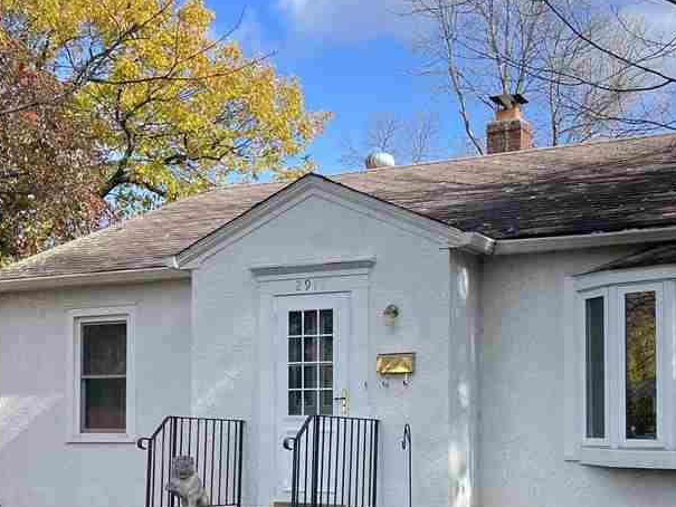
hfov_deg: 34.8
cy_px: 380
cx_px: 412
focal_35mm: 55
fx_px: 1074
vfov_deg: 26.2
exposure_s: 1/1266
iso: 32
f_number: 1.6
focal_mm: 5.1
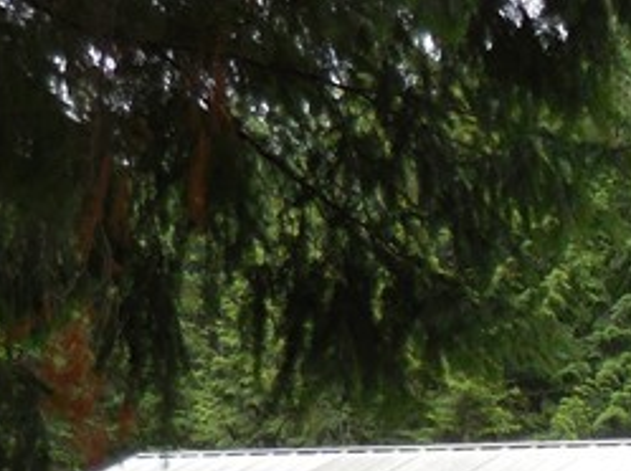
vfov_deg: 13.7
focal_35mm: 103
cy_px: 643
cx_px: 702
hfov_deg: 18.4
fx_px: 1875
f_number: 3.3
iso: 125
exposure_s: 1/320
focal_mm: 4.5
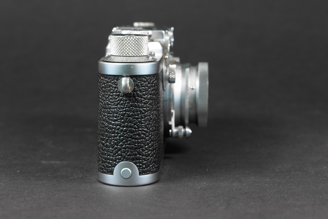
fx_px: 820
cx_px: 164
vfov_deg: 15.2
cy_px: 110
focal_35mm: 90
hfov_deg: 22.6
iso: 800
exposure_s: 1/2
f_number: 14
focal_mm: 90
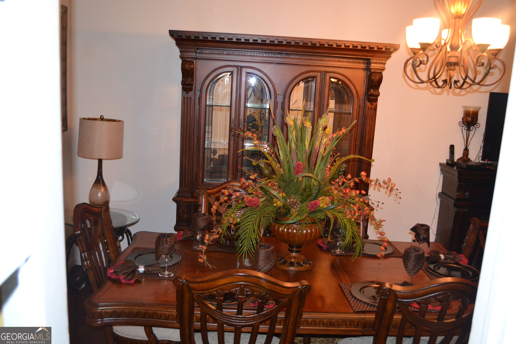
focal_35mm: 33
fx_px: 473
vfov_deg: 40.0
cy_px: 172
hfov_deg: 57.2
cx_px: 258
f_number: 3.8
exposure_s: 1/60
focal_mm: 22
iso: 2000
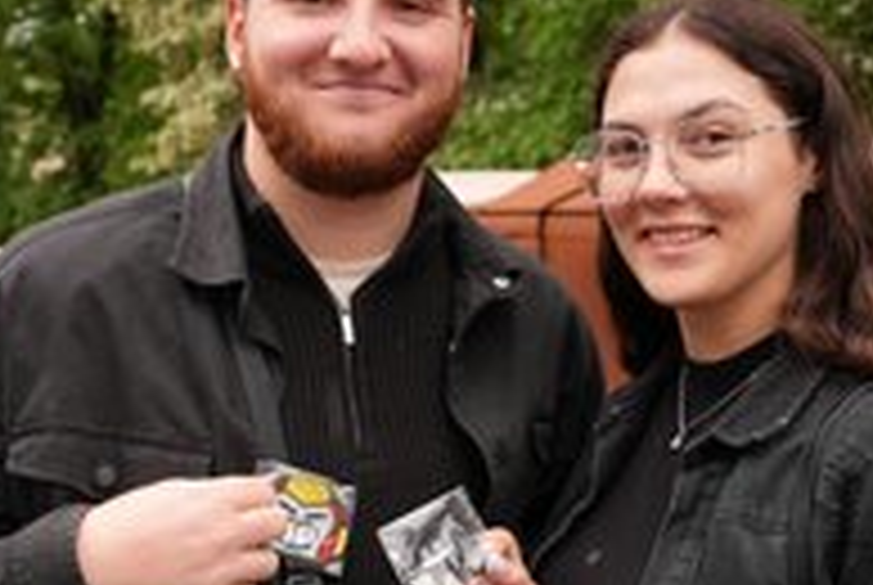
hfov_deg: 28.8
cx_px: 428
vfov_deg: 19.5
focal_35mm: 70
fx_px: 1700
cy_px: 376
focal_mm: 34
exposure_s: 1/500
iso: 640
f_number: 5.6
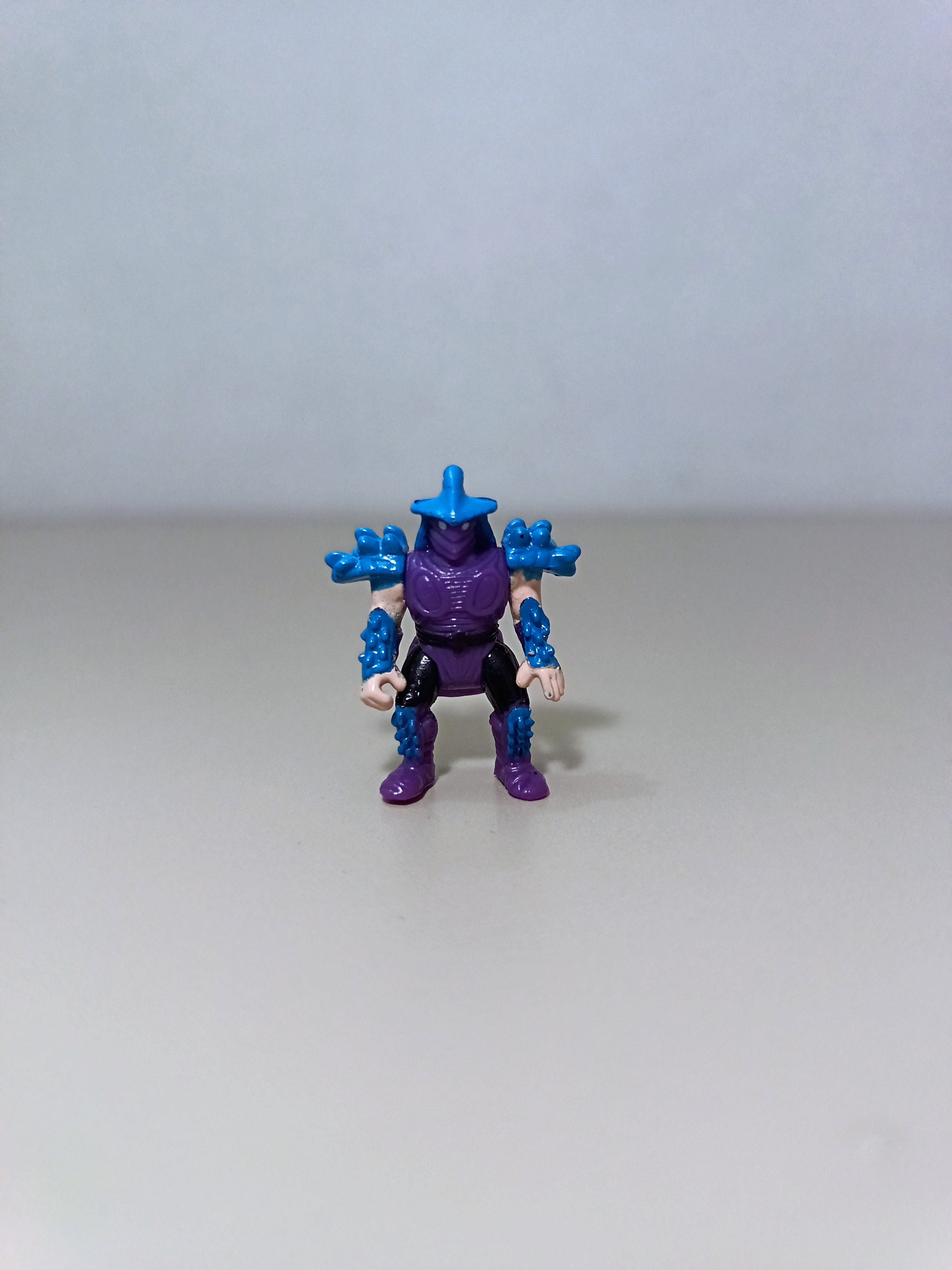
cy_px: 635
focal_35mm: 24
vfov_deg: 71.6
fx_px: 880
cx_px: 476
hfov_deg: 56.8
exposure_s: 1/33.3
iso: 1250
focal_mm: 5.25
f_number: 1.75
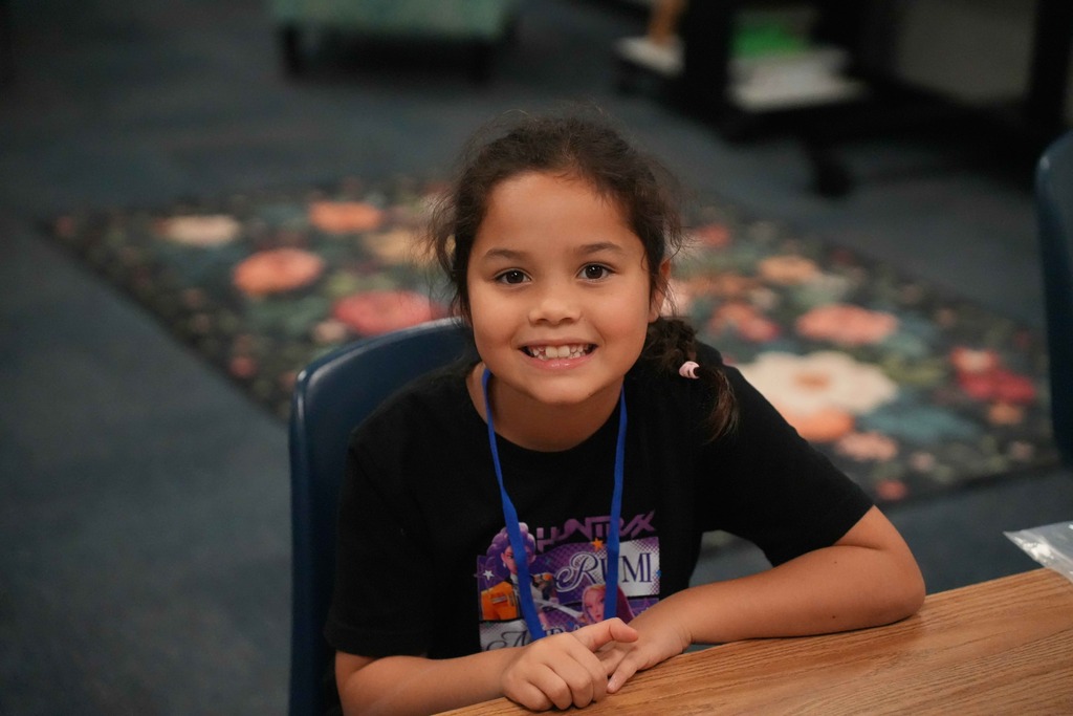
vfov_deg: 19.5
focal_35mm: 70
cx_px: 536
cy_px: 358
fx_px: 2087
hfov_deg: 28.8
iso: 16000
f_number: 2.8
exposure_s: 1/2500
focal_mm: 70
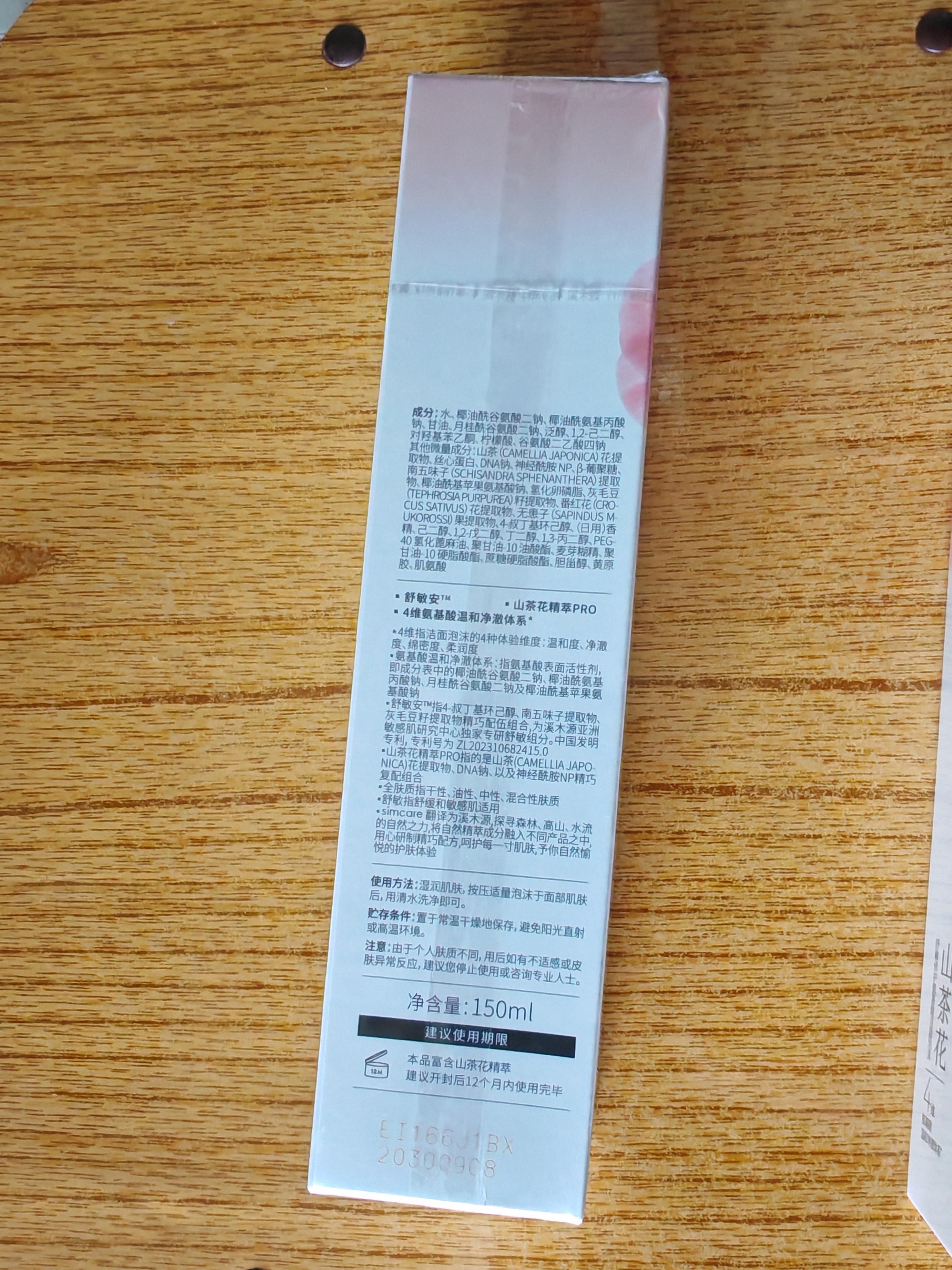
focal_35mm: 26
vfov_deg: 67.3
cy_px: 635
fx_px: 953
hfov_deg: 53.1
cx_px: 476
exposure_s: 1/50
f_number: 2.2
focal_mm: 1.96
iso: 800
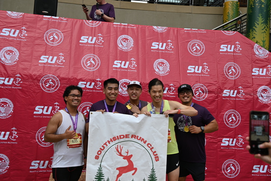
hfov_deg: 47.4
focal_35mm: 41
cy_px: 90
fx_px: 309
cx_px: 136
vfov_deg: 32.6
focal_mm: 41
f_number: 5.6
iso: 100
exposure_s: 1/250
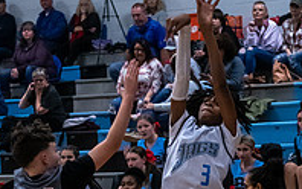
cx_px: 195
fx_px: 1491
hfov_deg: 11.6
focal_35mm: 181
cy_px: 227
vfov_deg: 7.2
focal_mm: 52
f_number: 4
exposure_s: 1/500
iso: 4000
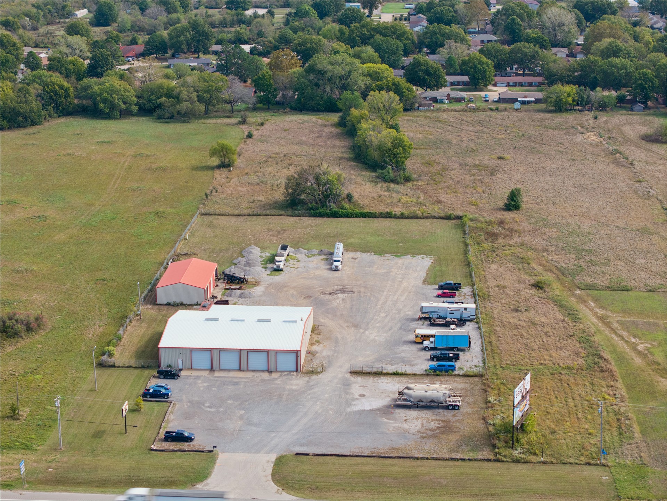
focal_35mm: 70
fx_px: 1349
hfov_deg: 27.8
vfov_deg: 21.0
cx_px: 334
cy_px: 250
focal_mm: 19.4
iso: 170
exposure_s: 1/15
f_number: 2.8
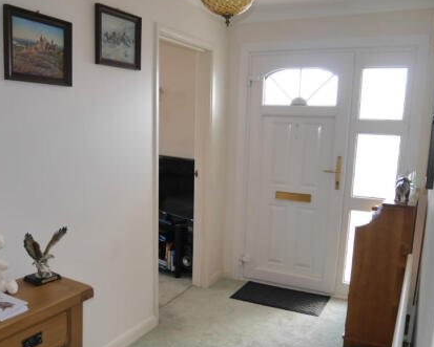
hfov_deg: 54.2
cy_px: 218
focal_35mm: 33
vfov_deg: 44.2
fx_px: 424
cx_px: 212
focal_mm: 12
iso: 320
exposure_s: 1/60
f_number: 3.5
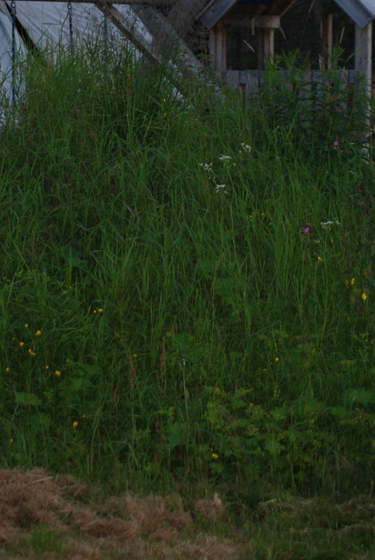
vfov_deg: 10.6
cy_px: 19
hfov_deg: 7.1
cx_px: 37
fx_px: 3010
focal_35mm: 193
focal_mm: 55
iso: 320
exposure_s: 1/60
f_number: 4
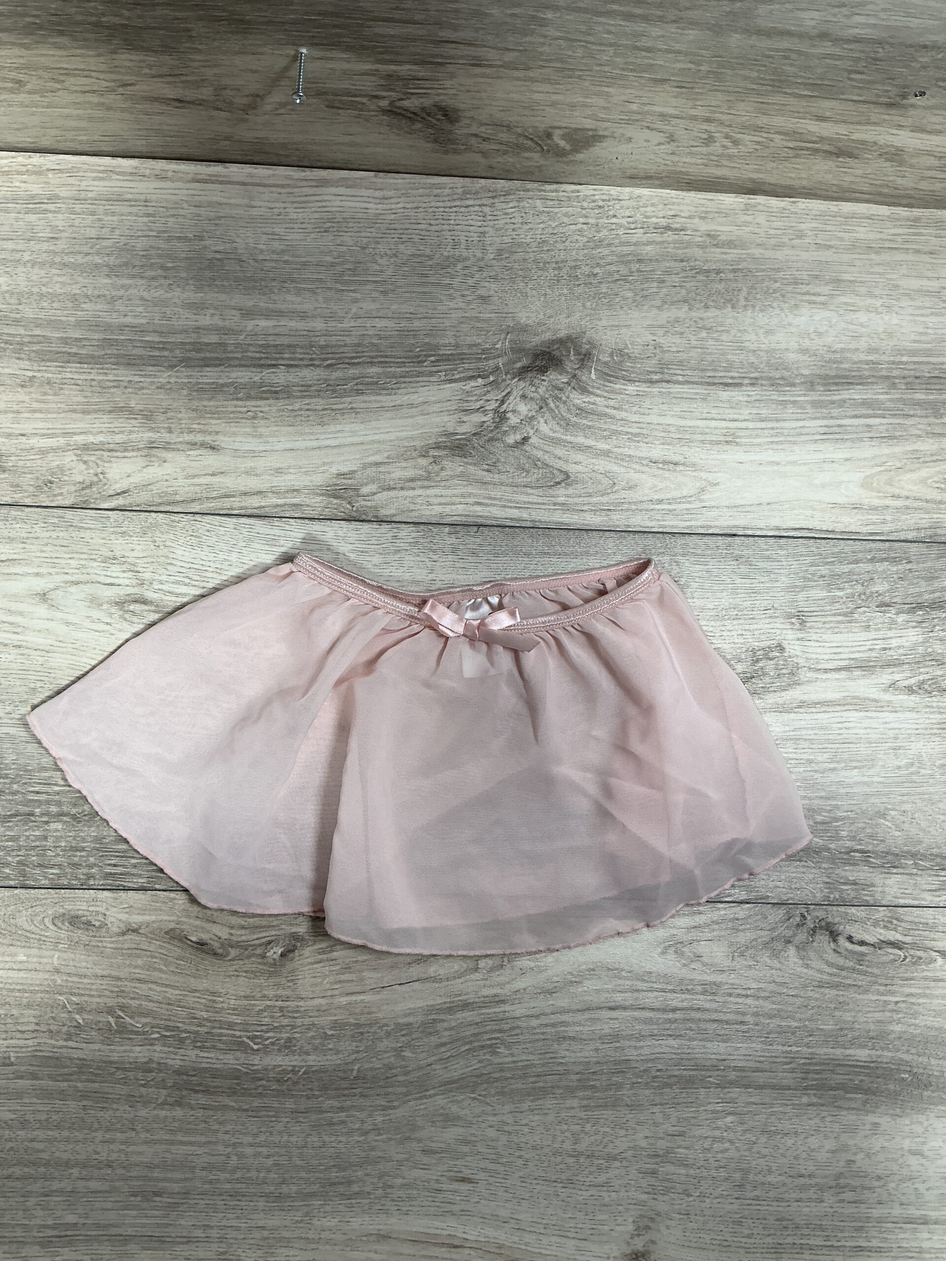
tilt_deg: -83.6
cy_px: 630
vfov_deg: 61.7
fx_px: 1057
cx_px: 473
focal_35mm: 29
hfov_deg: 48.2
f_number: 1.8
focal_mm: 3
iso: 50
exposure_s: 1/60
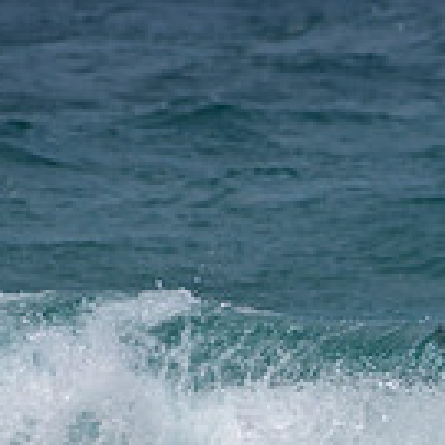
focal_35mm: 2240
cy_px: 244
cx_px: 861
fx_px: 32579
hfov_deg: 0.8
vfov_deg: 0.8
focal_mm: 500
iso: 64
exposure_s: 1/2000
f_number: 5.6
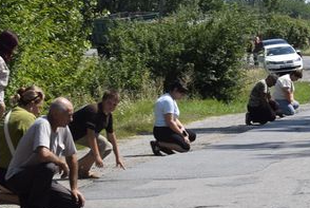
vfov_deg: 6.6
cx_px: 346
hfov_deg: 9.7
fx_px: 1813
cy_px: 72
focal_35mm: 210
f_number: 10
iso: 200
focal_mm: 55
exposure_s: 1/400
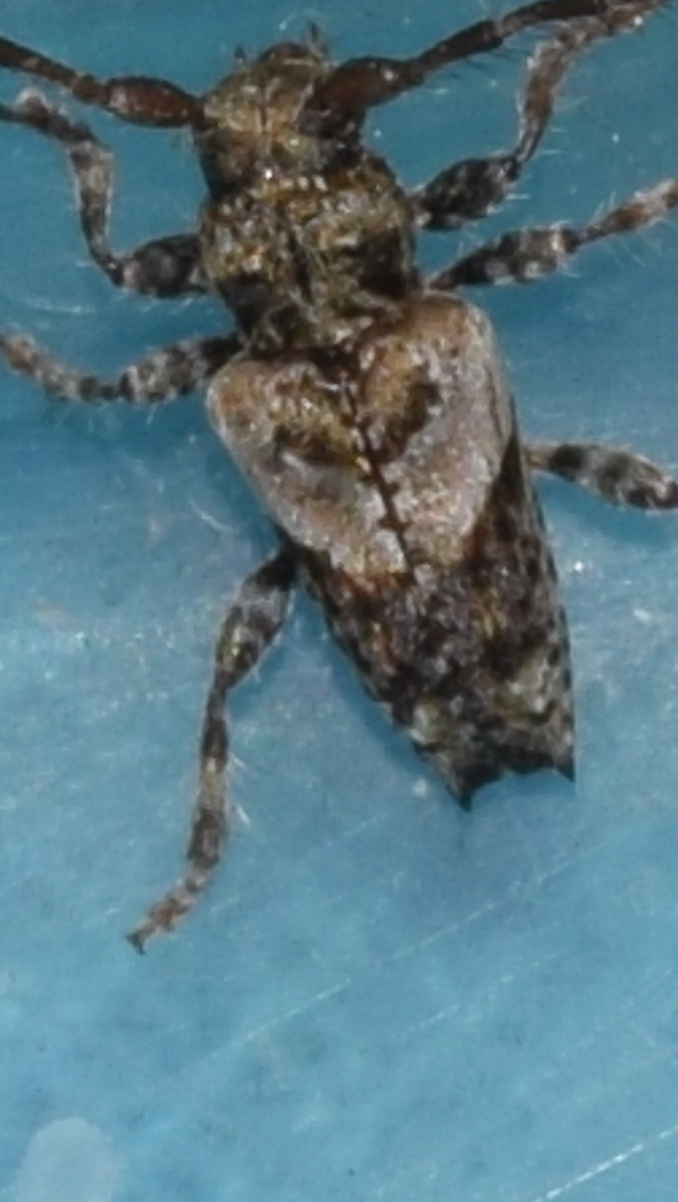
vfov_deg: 4.6
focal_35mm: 472
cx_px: 449
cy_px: 460
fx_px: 15060
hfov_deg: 2.6
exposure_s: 1/160
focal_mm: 140
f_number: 13
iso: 100
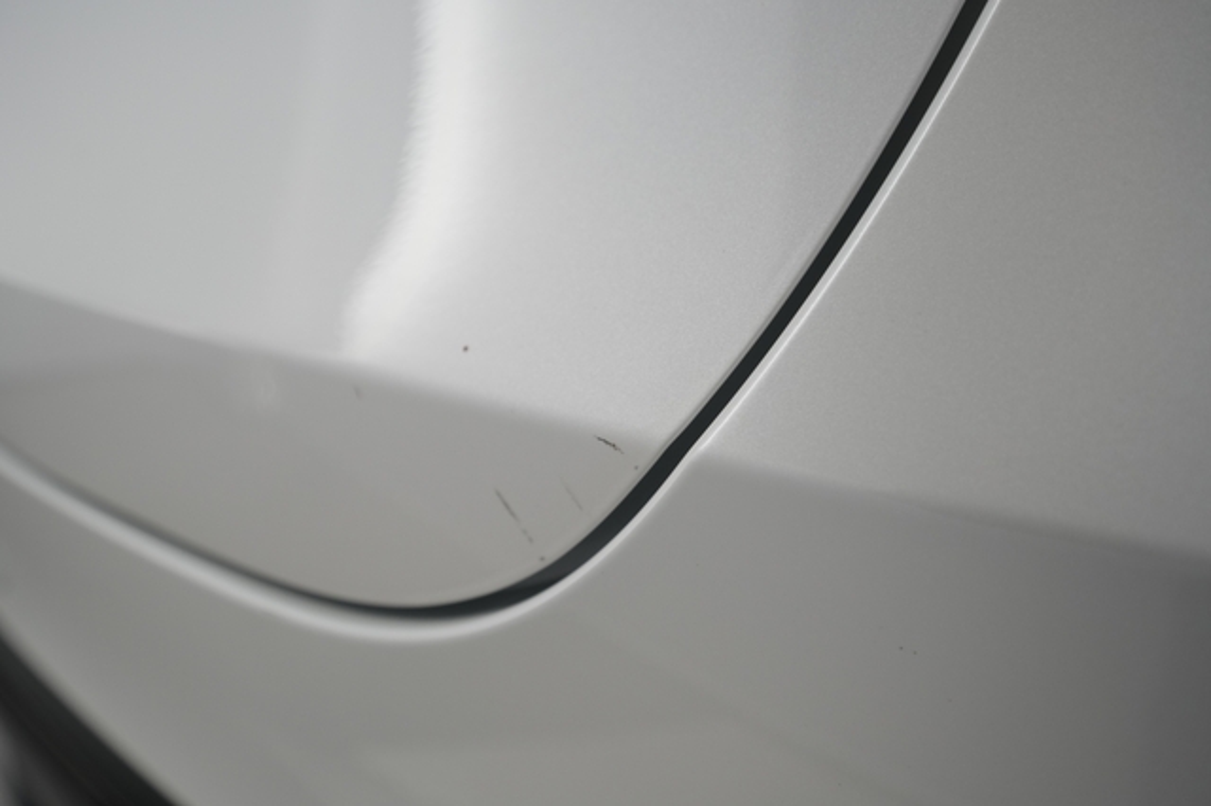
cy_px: 403
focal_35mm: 28
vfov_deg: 46.4
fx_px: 941
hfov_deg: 65.5
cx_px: 606
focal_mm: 28
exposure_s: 1/125
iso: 800
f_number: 4.5
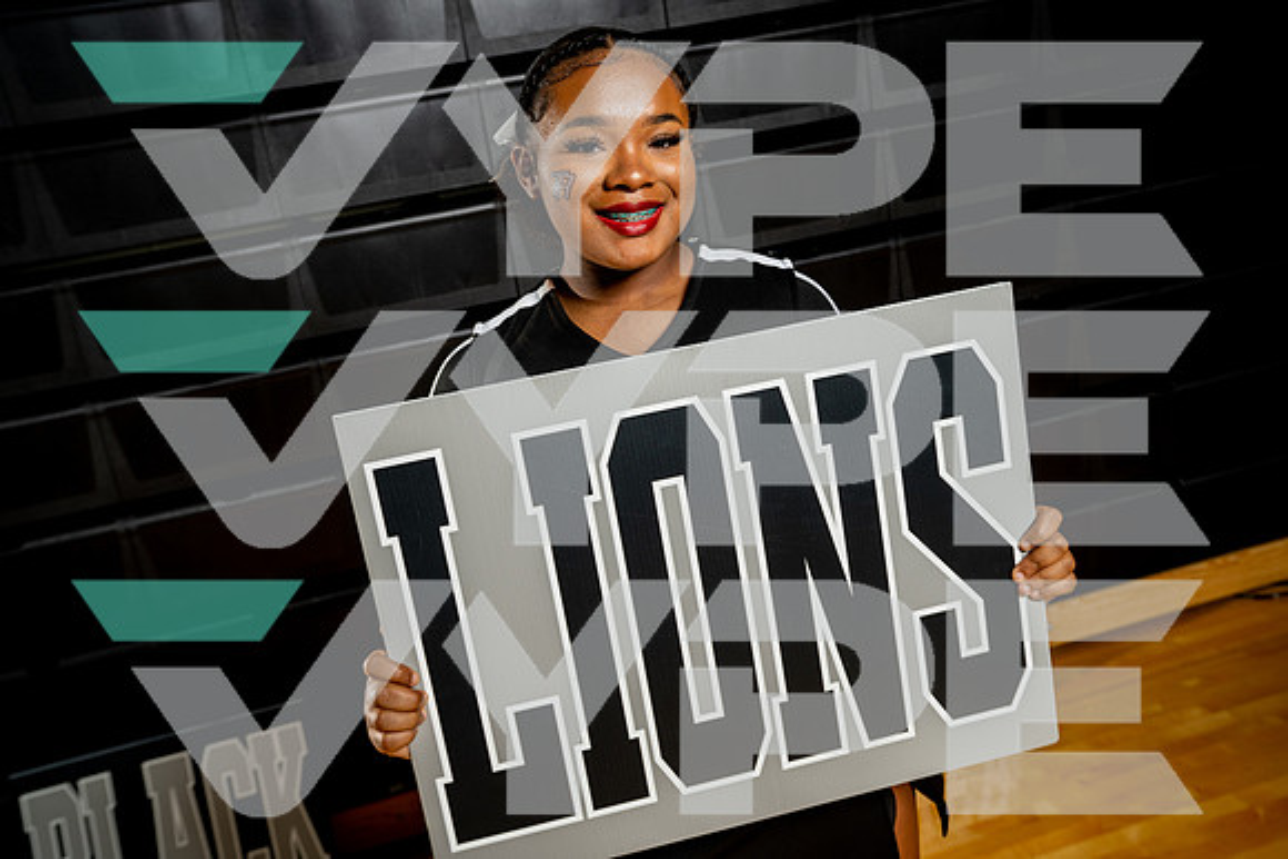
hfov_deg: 55.8
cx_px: 644
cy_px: 430
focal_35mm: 34
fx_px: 1217
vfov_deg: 38.9
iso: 200
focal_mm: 34
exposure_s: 1/250
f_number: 5.6
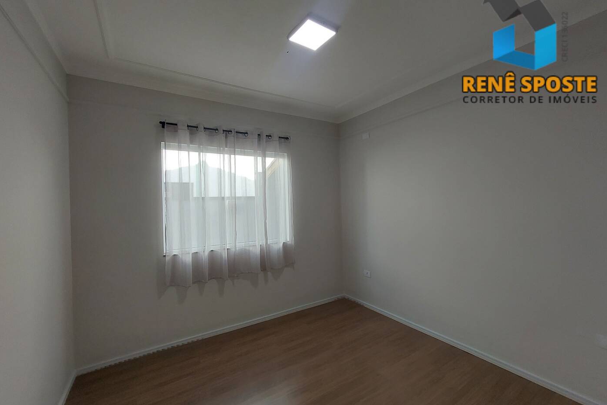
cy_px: 208
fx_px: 236
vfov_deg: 81.2
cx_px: 299
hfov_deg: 104.3
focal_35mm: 14
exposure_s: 1/60
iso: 50
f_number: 2.2
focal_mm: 1.74
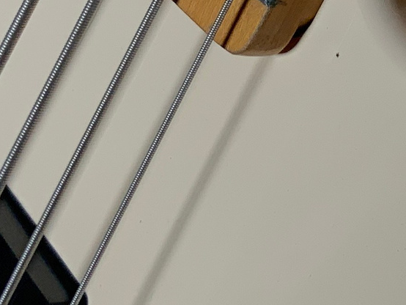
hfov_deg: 14.3
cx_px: 489
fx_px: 1572
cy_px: -206
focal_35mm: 134
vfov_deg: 10.5
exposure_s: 1/156
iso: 20
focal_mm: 3
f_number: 1.8
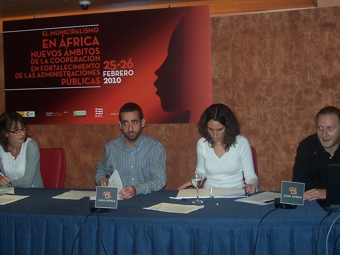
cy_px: 118
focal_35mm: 58
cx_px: 144
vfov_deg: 25.2
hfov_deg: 33.2
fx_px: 570
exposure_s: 1/60
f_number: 2.8
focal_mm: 7.1
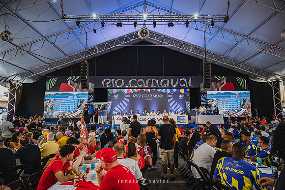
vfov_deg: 53.1
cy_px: 95
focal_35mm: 24
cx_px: 142
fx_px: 190
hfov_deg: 73.8
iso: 1000
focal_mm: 24
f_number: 4
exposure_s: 1/320
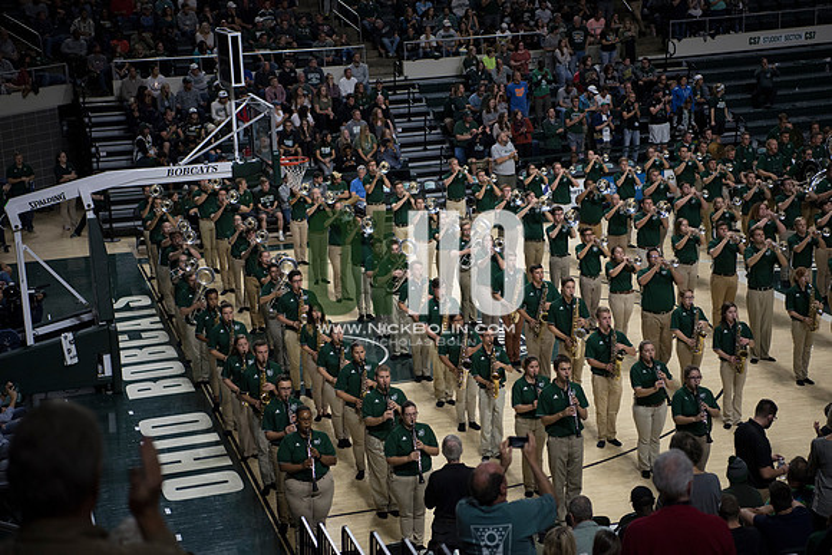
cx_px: 416
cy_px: 278
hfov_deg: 28.8
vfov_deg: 19.5
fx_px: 1618
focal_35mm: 70
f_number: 2.8
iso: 2000
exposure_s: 1/1000
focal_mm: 70
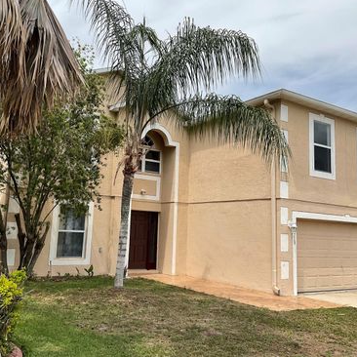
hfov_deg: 47.1
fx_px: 408
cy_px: 175
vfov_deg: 47.2
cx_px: 157
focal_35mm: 35
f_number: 1.8
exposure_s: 1/2141
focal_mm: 3
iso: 16
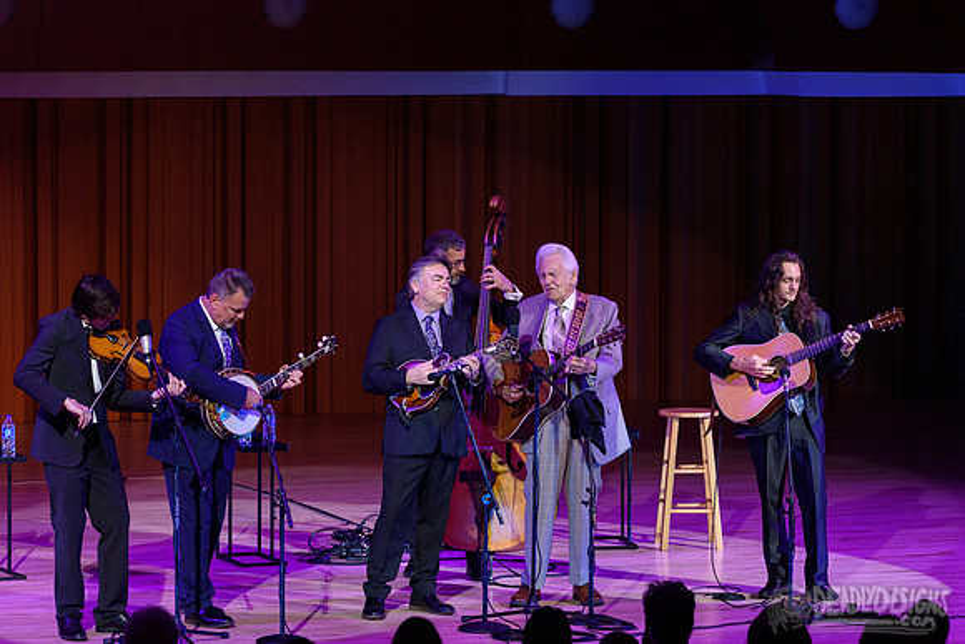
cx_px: 496
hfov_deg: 13.0
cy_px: 322
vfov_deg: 8.7
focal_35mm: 157
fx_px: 4222
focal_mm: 150
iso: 2500
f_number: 5
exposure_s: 1/500
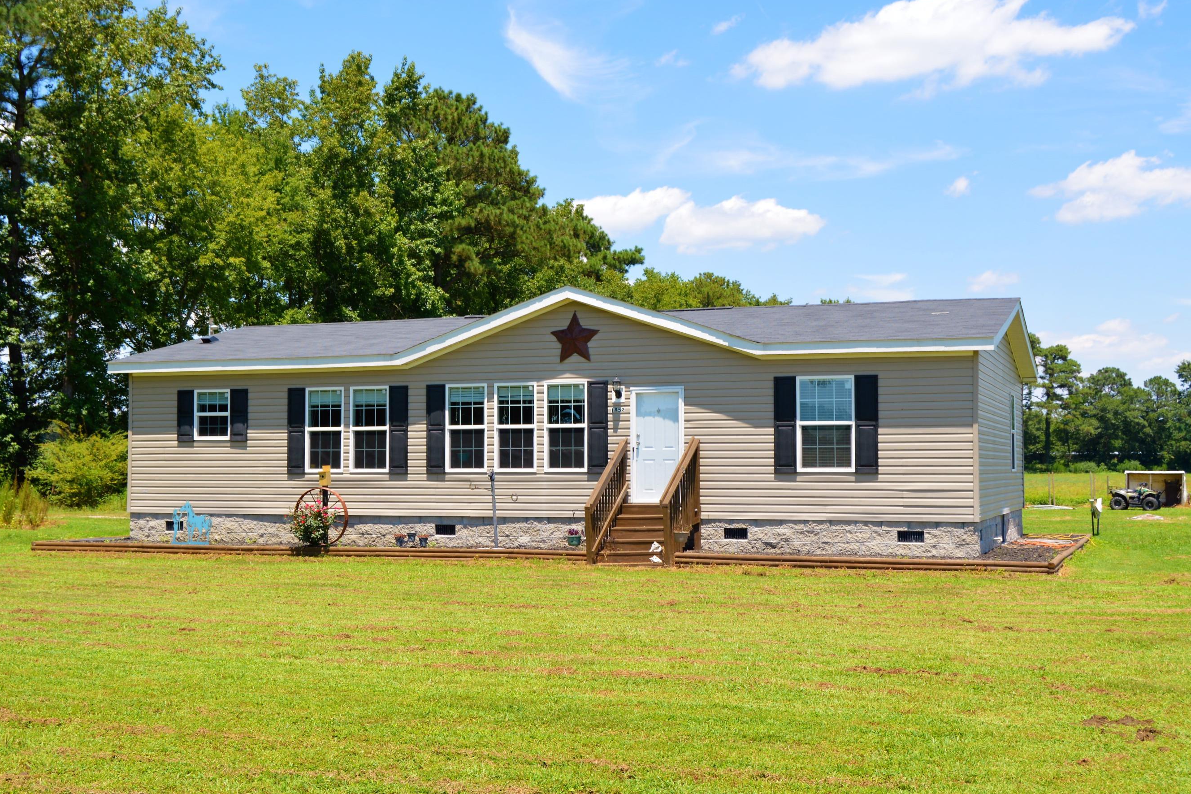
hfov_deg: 44.5
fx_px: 1455
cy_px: 401
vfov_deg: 30.5
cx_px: 559
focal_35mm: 44
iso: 100
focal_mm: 26
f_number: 7.1
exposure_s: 1/200
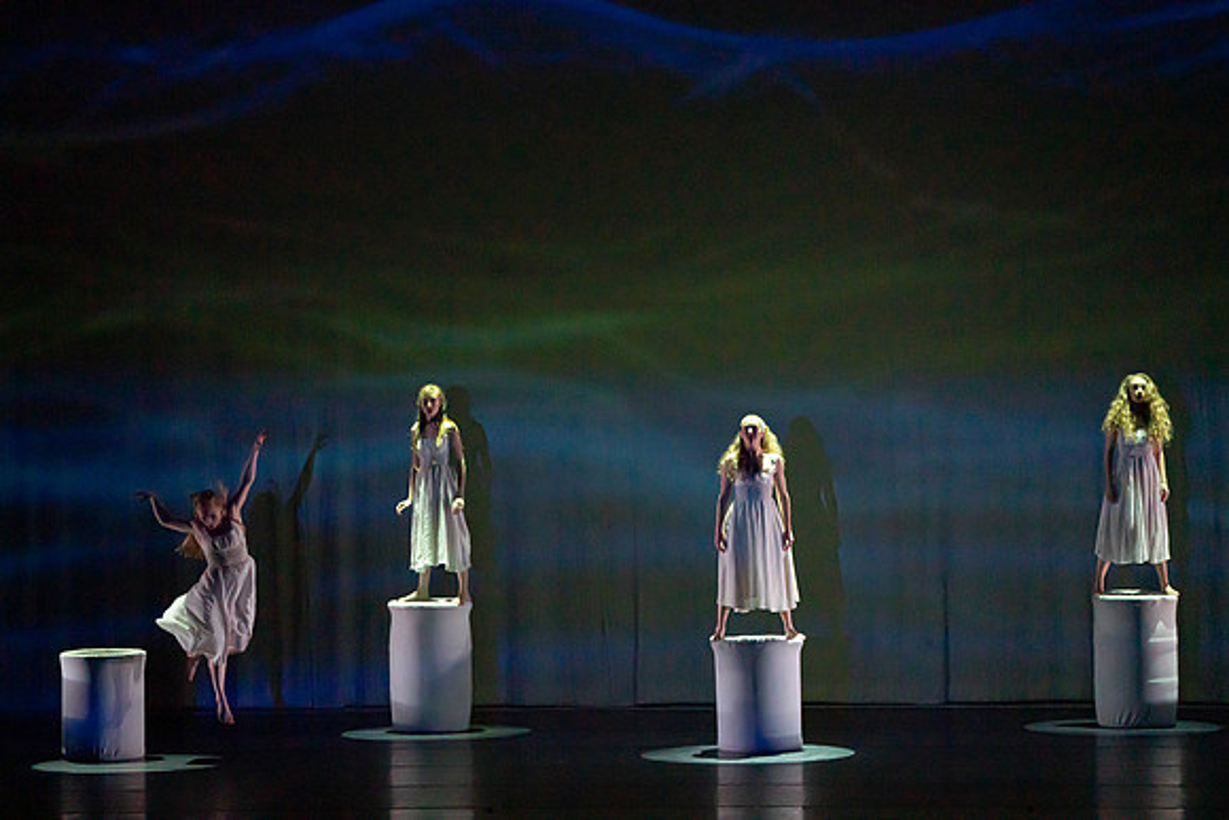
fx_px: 5532
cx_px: 614
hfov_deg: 12.7
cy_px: 410
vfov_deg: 8.5
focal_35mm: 162
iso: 6400
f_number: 5.6
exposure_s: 1/320
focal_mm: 162
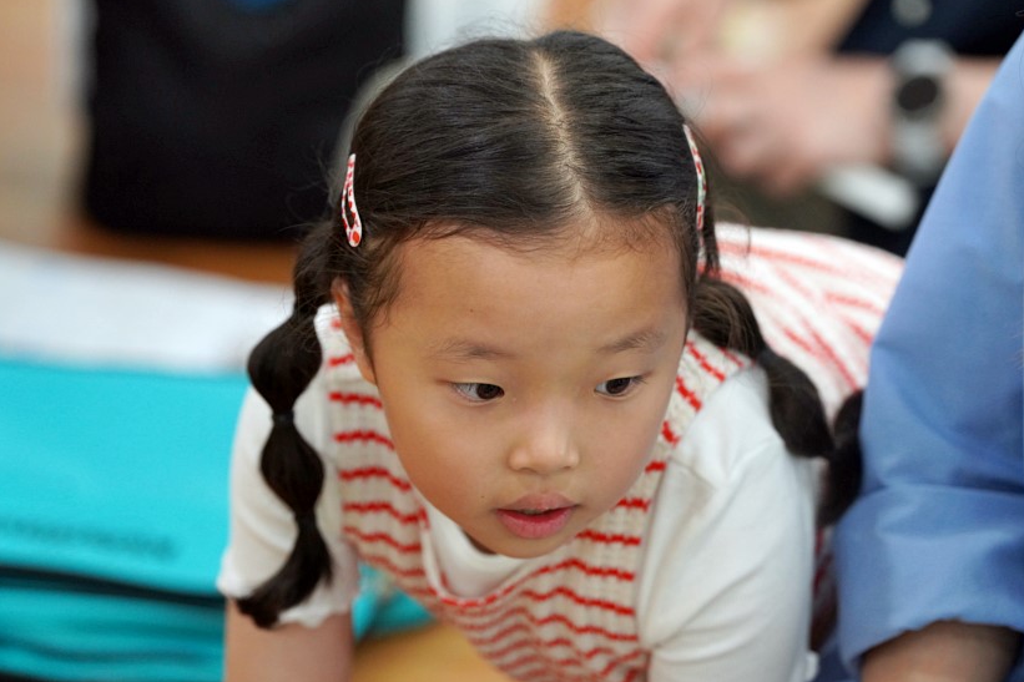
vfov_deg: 6.4
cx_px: 539
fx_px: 6142
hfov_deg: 9.5
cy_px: 362
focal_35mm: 216
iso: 2500
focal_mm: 197
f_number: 4
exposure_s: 1/200
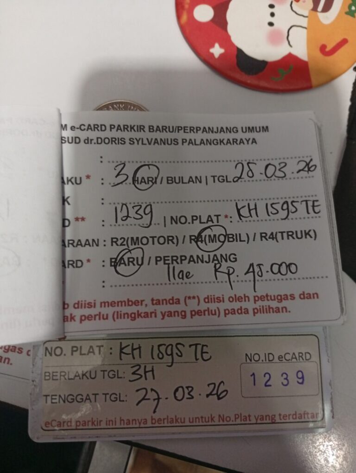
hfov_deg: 51.5
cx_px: 178
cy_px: 236
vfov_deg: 65.2
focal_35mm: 27
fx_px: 369
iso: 694
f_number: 1.8
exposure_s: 1/20
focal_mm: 3.98
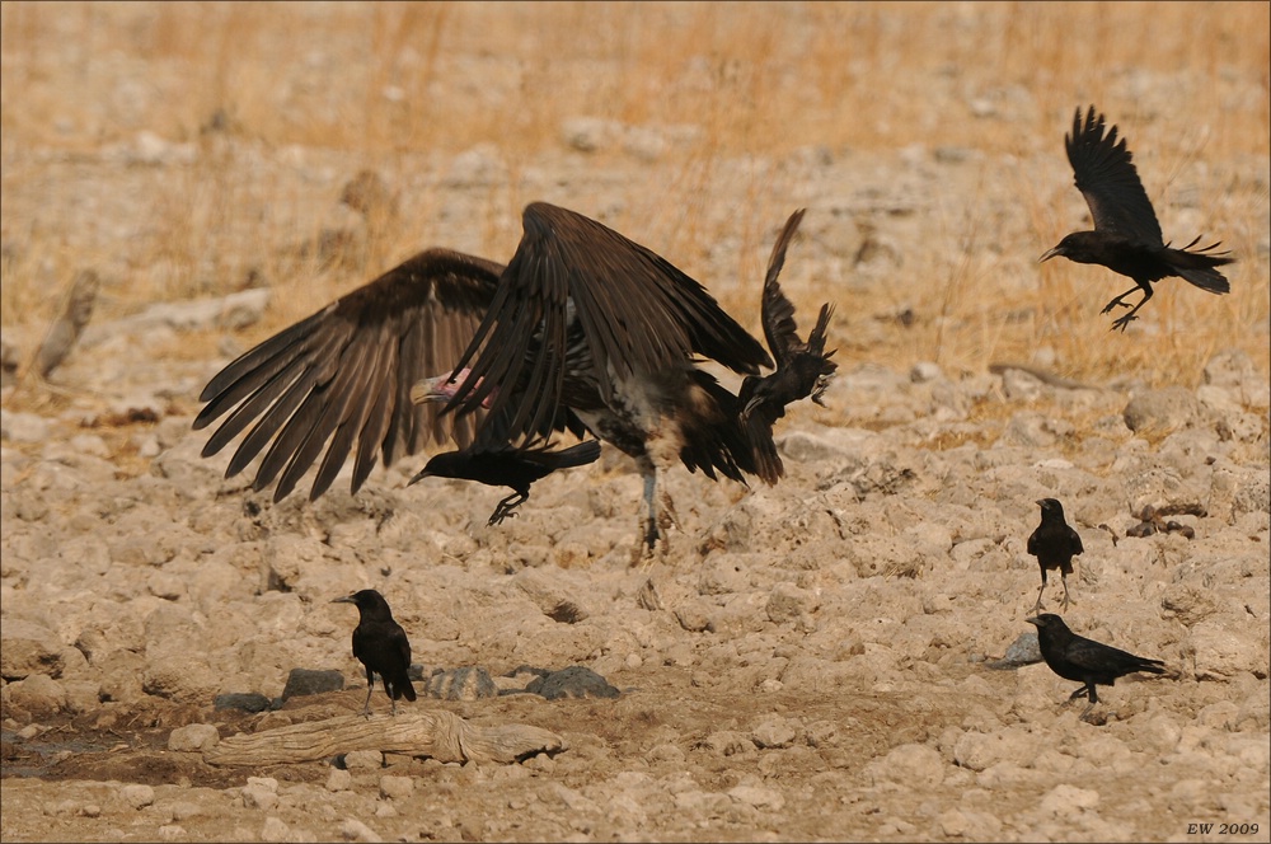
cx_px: 636
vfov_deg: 2.3
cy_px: 422
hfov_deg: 3.4
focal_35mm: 600
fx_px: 21156
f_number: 7.1
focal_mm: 400
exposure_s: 1/640
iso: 200
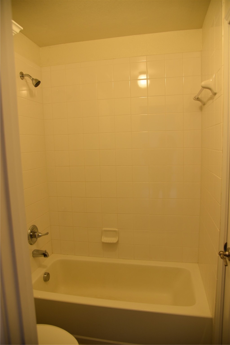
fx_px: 230
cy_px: 172
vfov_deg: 73.7
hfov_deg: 53.1
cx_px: 115
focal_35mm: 24
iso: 400
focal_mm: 24
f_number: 4.5
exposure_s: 1/80
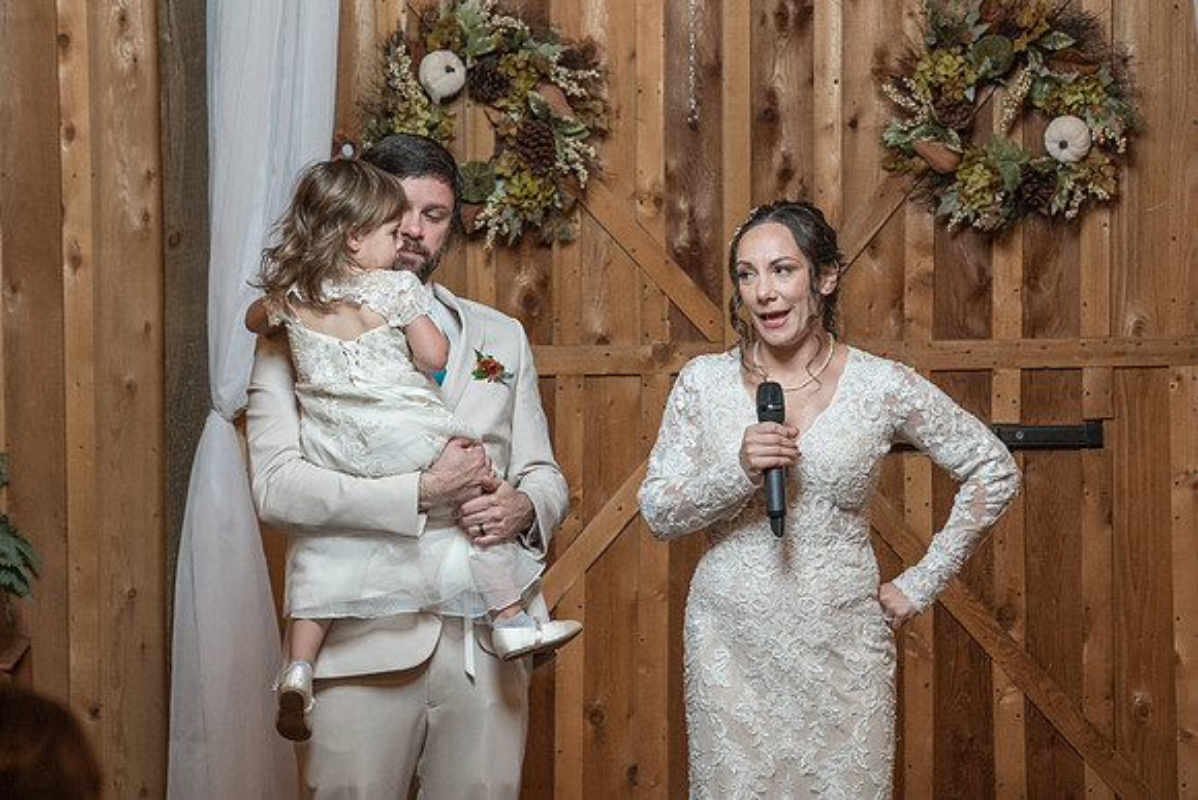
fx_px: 3390
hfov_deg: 20.0
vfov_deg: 13.4
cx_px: 579
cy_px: 425
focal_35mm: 102
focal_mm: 70
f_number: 4
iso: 2000
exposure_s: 1/200
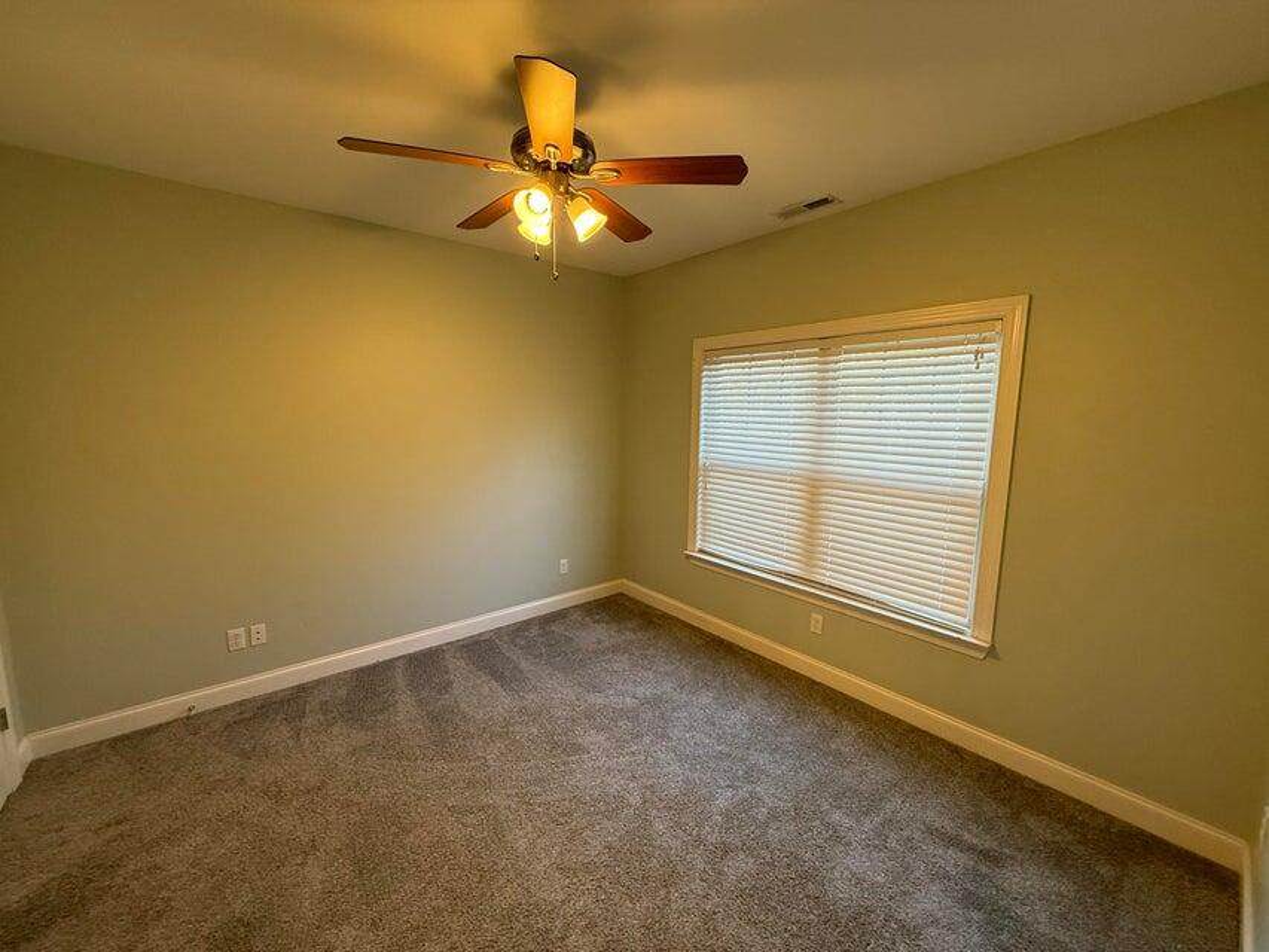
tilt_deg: -7.7
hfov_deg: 102.1
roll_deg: -0.6
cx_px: 634
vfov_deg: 85.7
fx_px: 513
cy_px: 476
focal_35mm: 14
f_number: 2.2
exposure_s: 1/60
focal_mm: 2.22
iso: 200
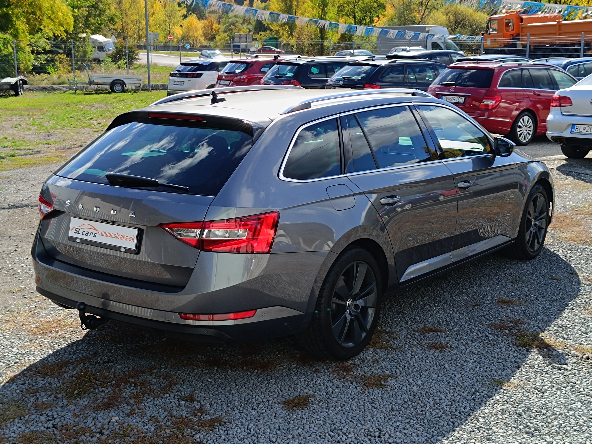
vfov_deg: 56.8
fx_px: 410
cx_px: 296
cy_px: 222
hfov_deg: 71.6
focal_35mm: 24
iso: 52
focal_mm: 5.59
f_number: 1.88
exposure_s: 1/576
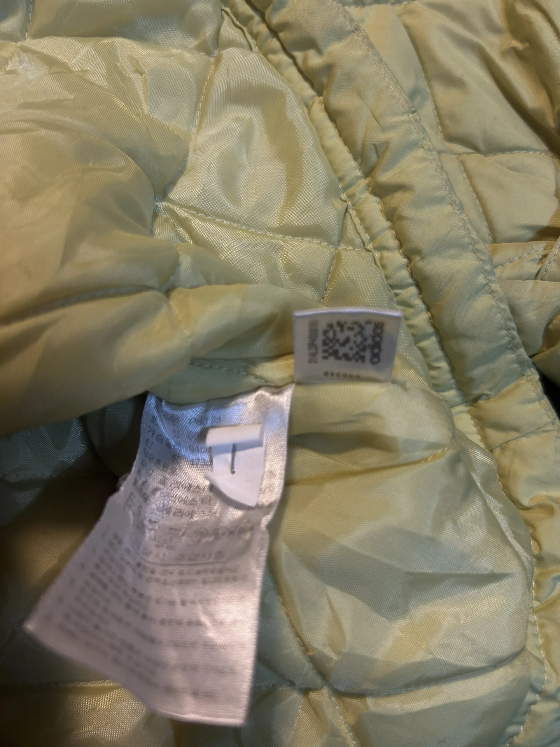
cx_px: 280
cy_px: 374
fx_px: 561
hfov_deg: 53.1
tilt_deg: -65.1
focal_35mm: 26
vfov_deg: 67.3
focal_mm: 5.7
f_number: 1.5
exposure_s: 1/100
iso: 125
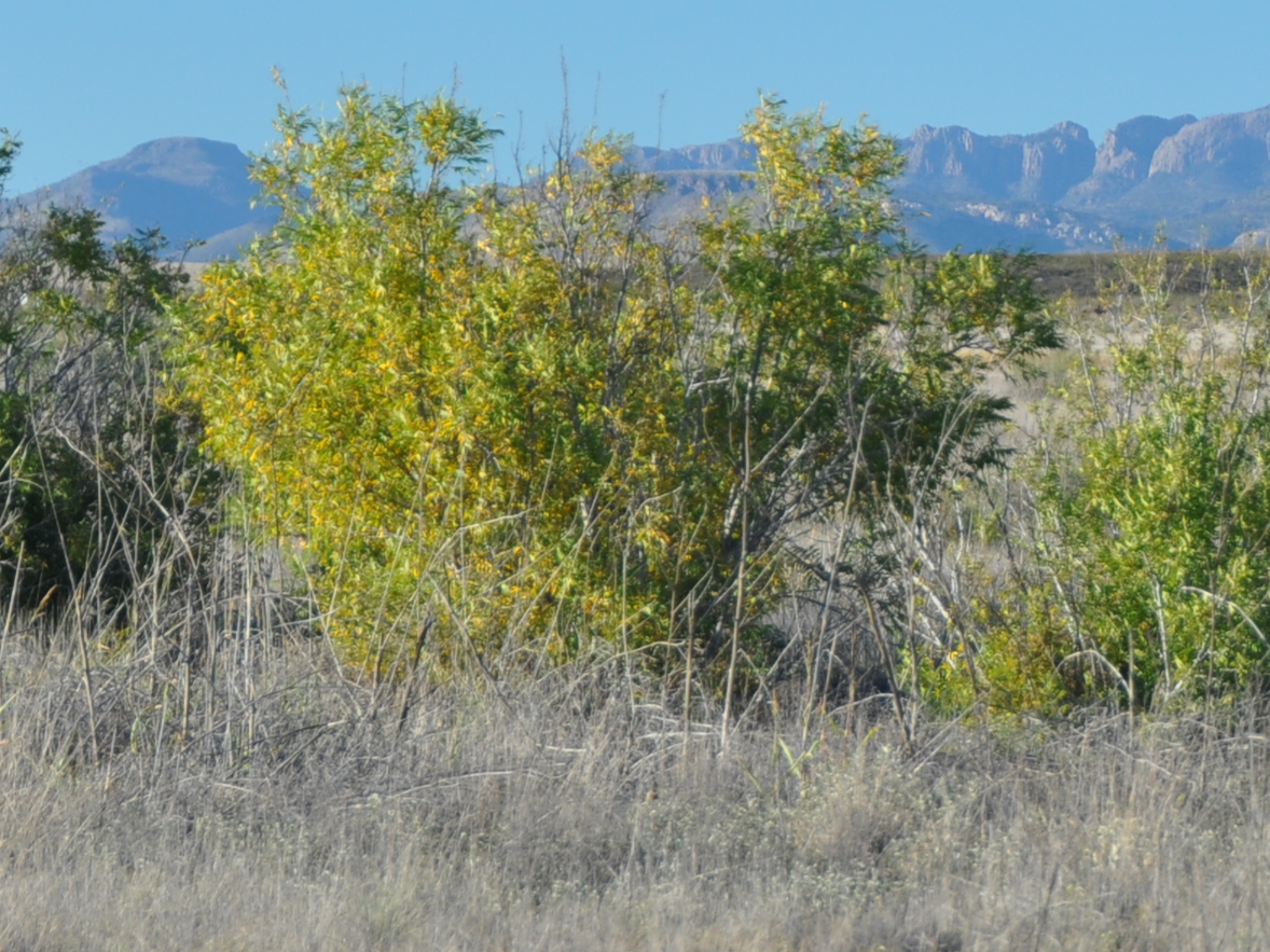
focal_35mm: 354
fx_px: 12985
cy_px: 267
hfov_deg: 5.6
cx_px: 1095
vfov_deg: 4.2
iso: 200
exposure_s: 1/200
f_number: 7.1
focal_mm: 90
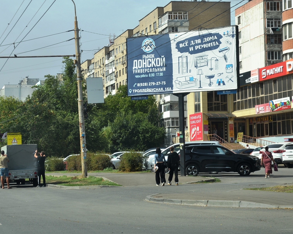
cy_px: 103
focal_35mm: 86
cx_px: 111
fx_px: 746
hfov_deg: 22.2
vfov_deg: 17.9
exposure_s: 1/320
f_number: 5.6
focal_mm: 40
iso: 100
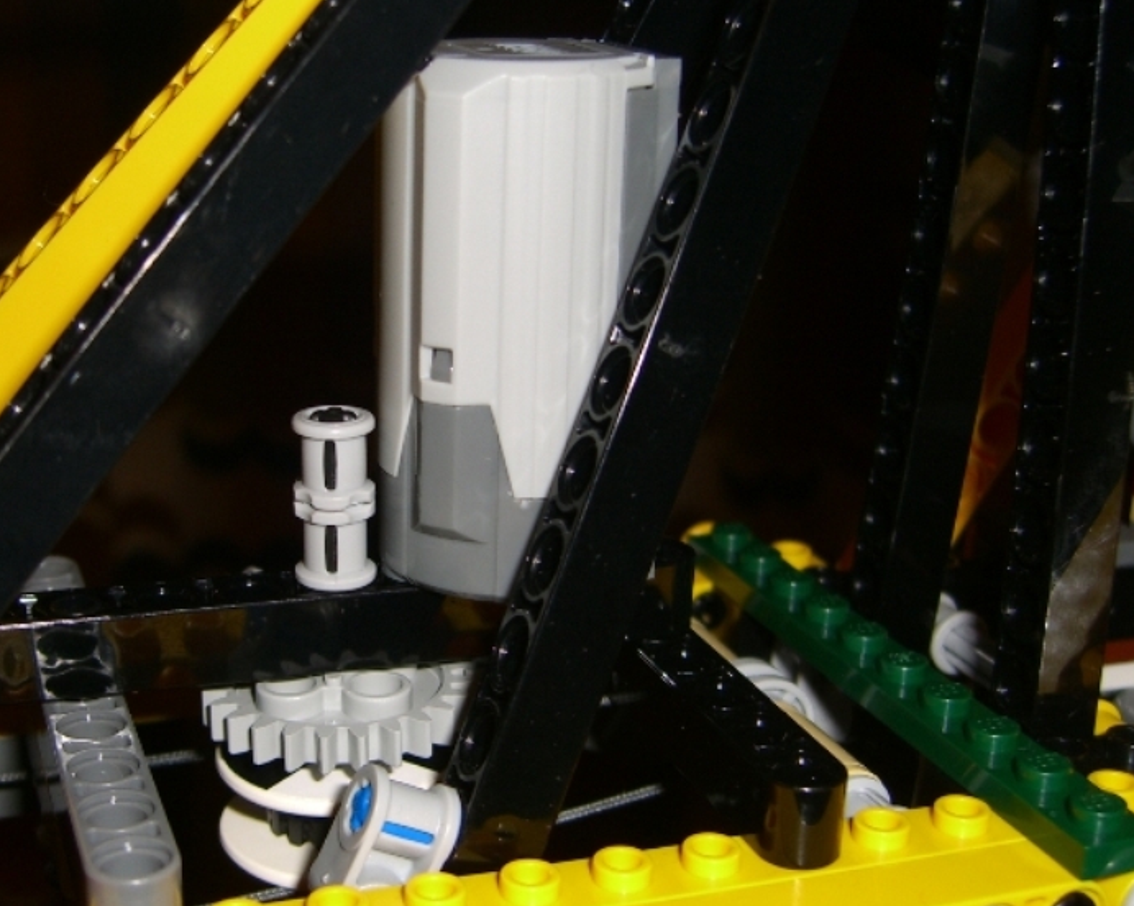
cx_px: 377
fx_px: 1845
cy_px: 450
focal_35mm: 55
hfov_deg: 33.9
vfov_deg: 27.6
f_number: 2.8
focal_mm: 7.9
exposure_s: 1/60
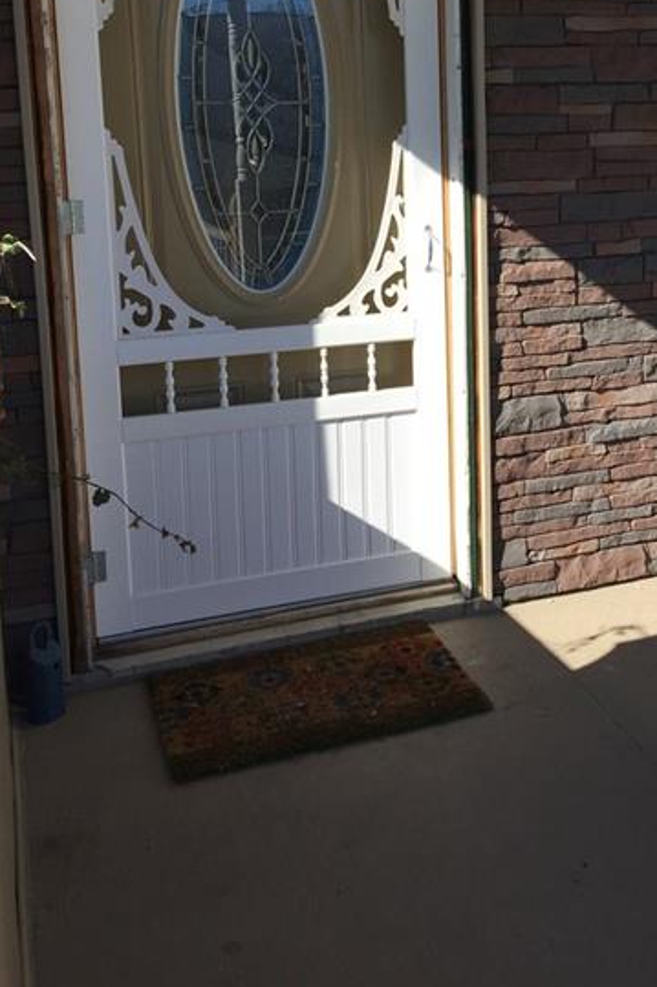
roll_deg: +1.5
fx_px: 1178
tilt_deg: -8.1
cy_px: 297
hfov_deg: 30.5
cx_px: 511
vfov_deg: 44.5
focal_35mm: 43
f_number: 2.2
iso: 32
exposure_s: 1/942
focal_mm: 4.15
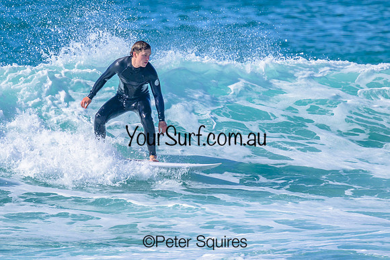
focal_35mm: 1007
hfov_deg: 2.0
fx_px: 10915
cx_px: 160
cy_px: 97
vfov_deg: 1.4
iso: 800
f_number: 11
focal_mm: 800
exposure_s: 1/2000
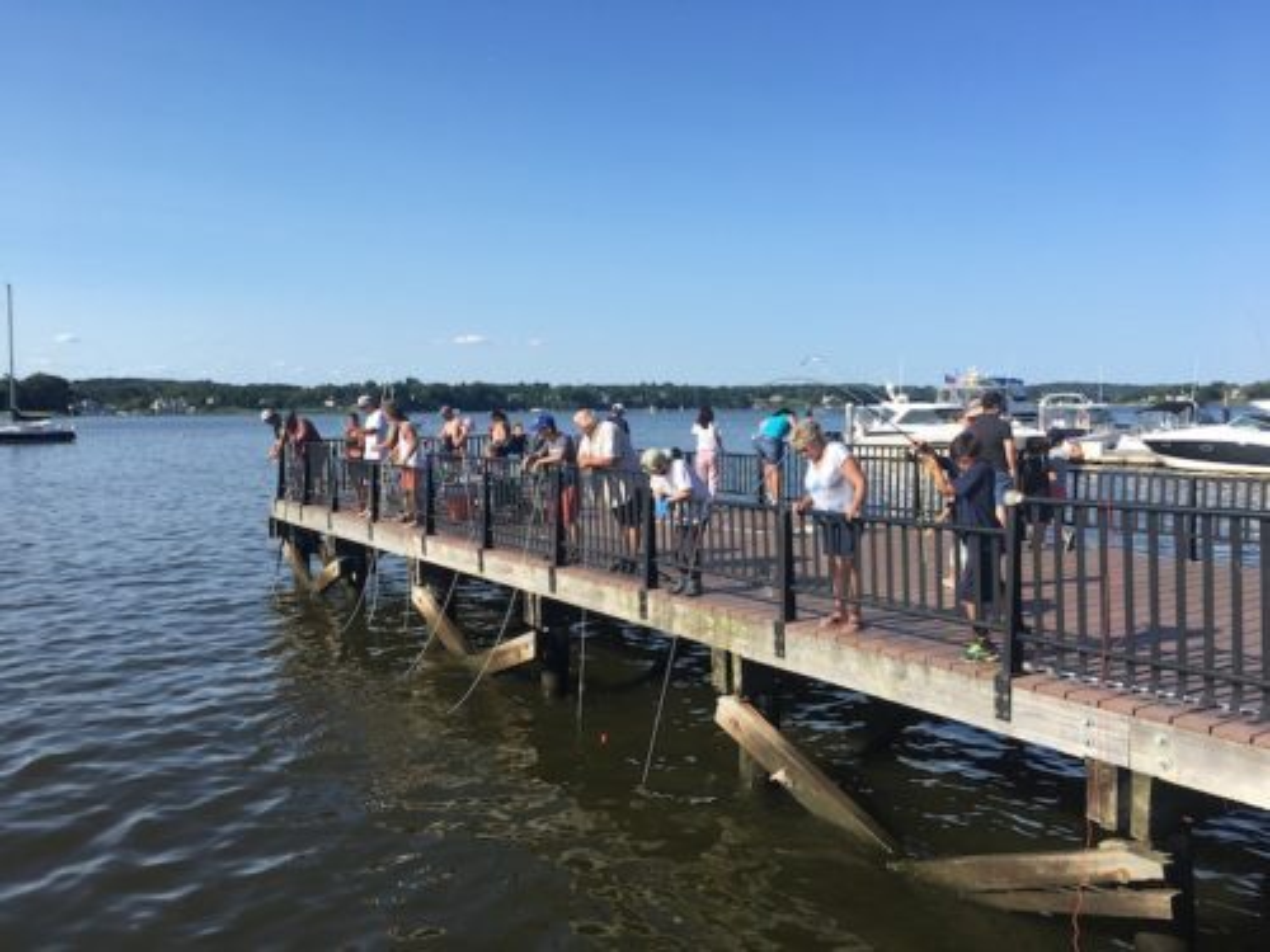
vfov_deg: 48.2
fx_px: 1064
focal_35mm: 29
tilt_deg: -3.8
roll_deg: +0.4
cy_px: 476
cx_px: 635
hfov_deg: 61.7
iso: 25
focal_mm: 4.15
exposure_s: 1/1304
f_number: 2.2
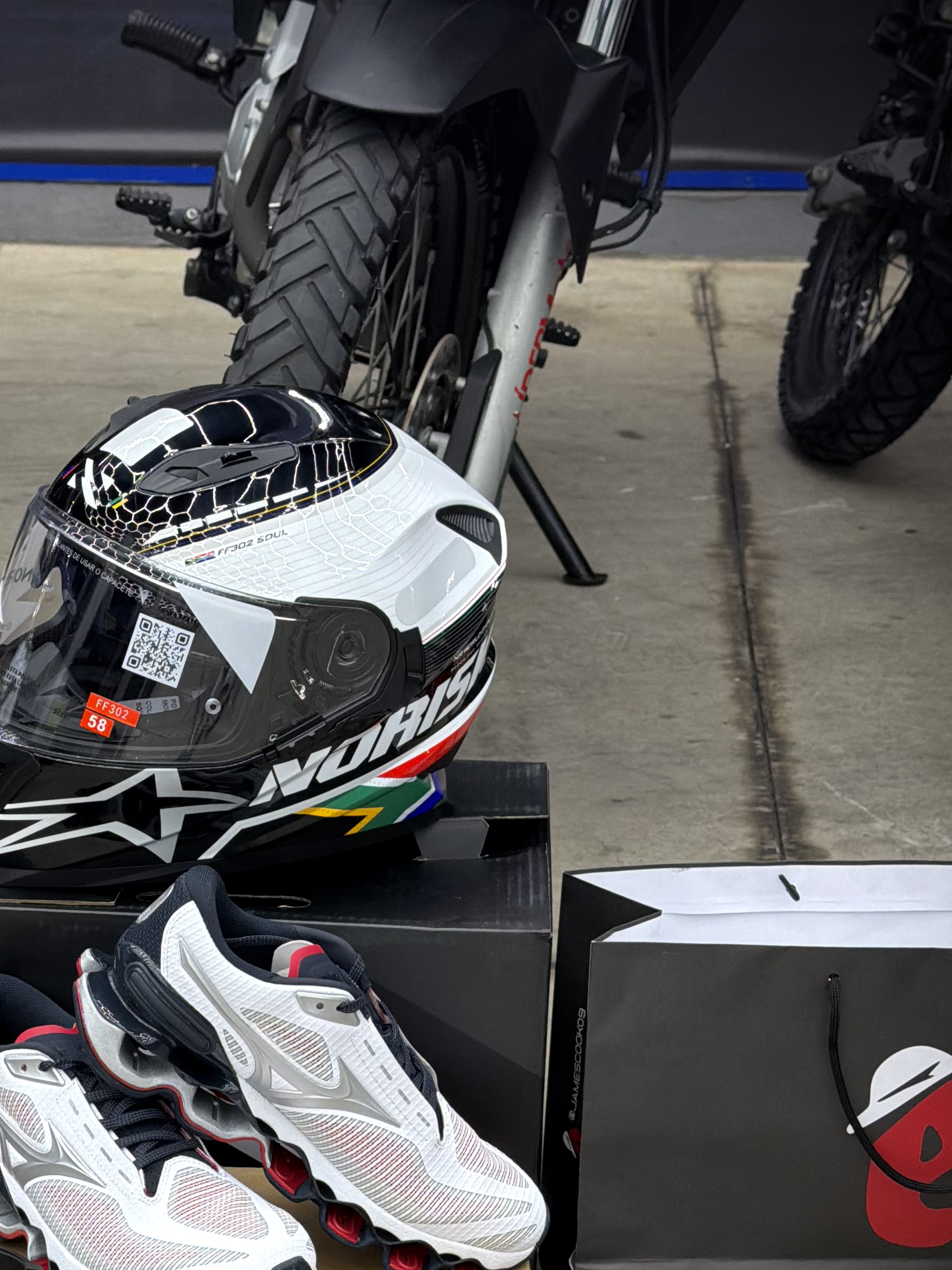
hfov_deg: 19.2
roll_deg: +0.0
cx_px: 201
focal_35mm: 76
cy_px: 880
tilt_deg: -22.0
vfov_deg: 25.5
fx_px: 2787
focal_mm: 6.76
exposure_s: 1/60
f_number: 1.78
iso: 160
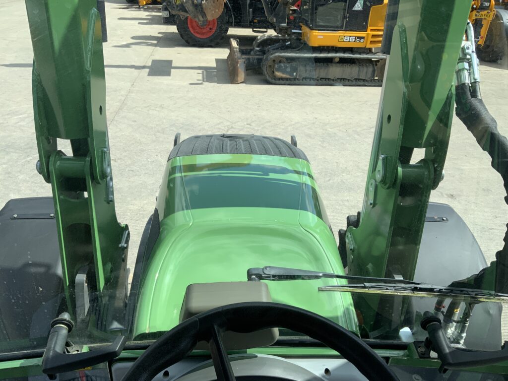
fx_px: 426
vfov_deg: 48.2
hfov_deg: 61.7
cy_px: 190
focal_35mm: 29
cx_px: 254
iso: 16
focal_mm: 3
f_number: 1.8
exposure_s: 1/1221
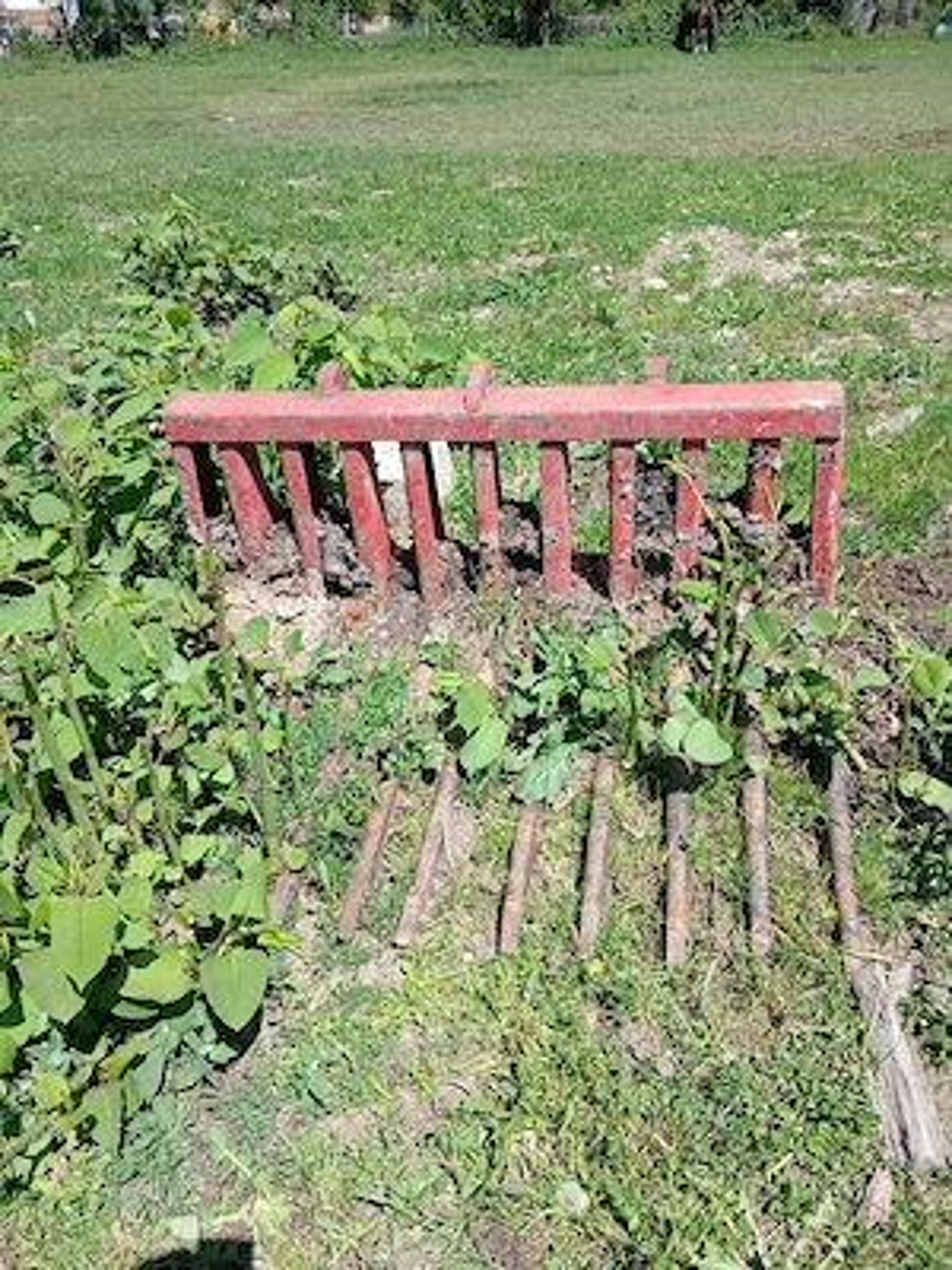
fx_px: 953
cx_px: 476
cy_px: 635
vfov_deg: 67.3
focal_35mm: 26
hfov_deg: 53.1
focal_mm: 3.98
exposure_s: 1/323
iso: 20
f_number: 1.8
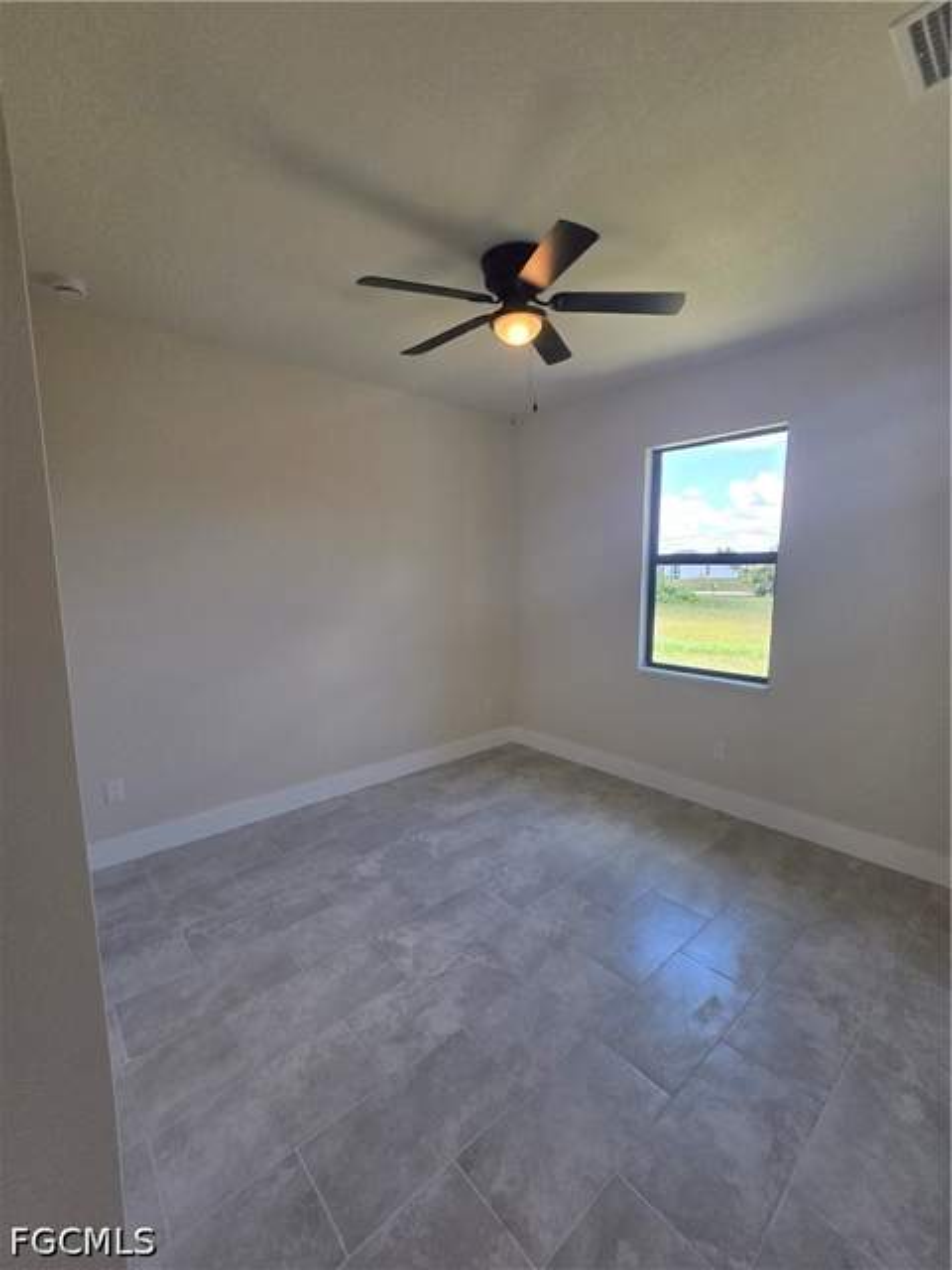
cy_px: 635
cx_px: 476
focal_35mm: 13
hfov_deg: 89.9
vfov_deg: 106.2
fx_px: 477
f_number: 2.2
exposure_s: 1/120
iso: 125
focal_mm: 2.2
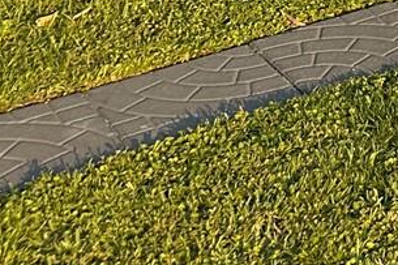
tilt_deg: -4.1
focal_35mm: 131
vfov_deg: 8.8
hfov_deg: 12.8
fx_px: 1447
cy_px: -508
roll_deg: -1.5
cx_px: 885
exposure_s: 1/2591
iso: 80
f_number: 1.78
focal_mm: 6.86
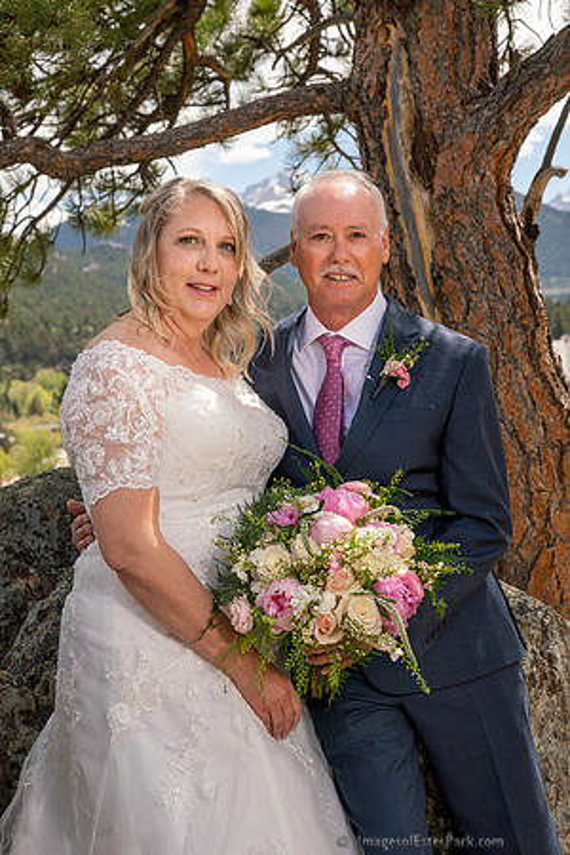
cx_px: 285
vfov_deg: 39.6
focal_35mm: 50
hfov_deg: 27.0
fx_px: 1187
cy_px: 428
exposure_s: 1/500
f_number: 6.3
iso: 100
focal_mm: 50
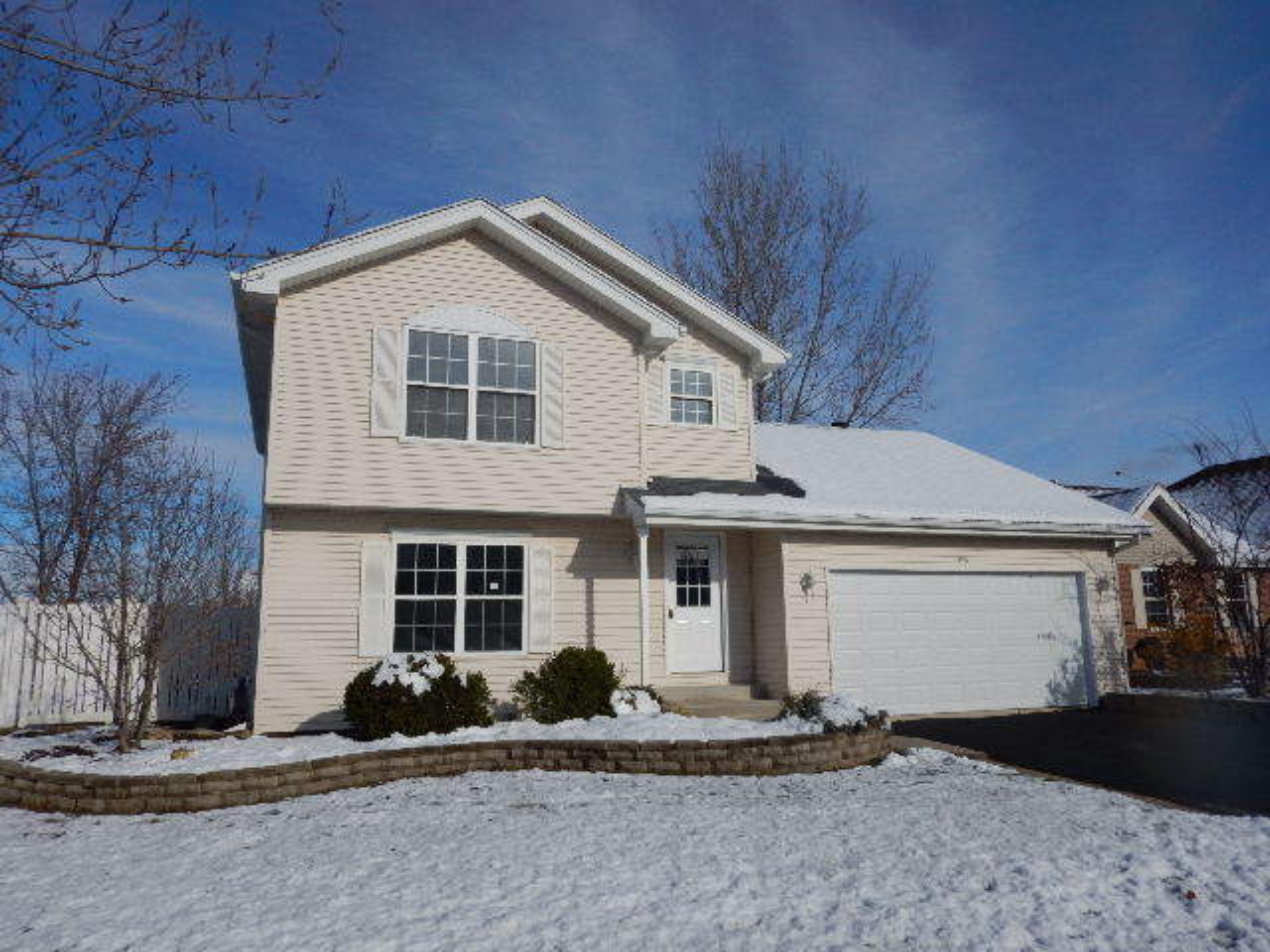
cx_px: 635
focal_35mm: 24
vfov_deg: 56.8
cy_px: 476
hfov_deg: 71.6
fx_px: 881
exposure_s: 1/640
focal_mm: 4.3
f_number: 8.2
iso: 125
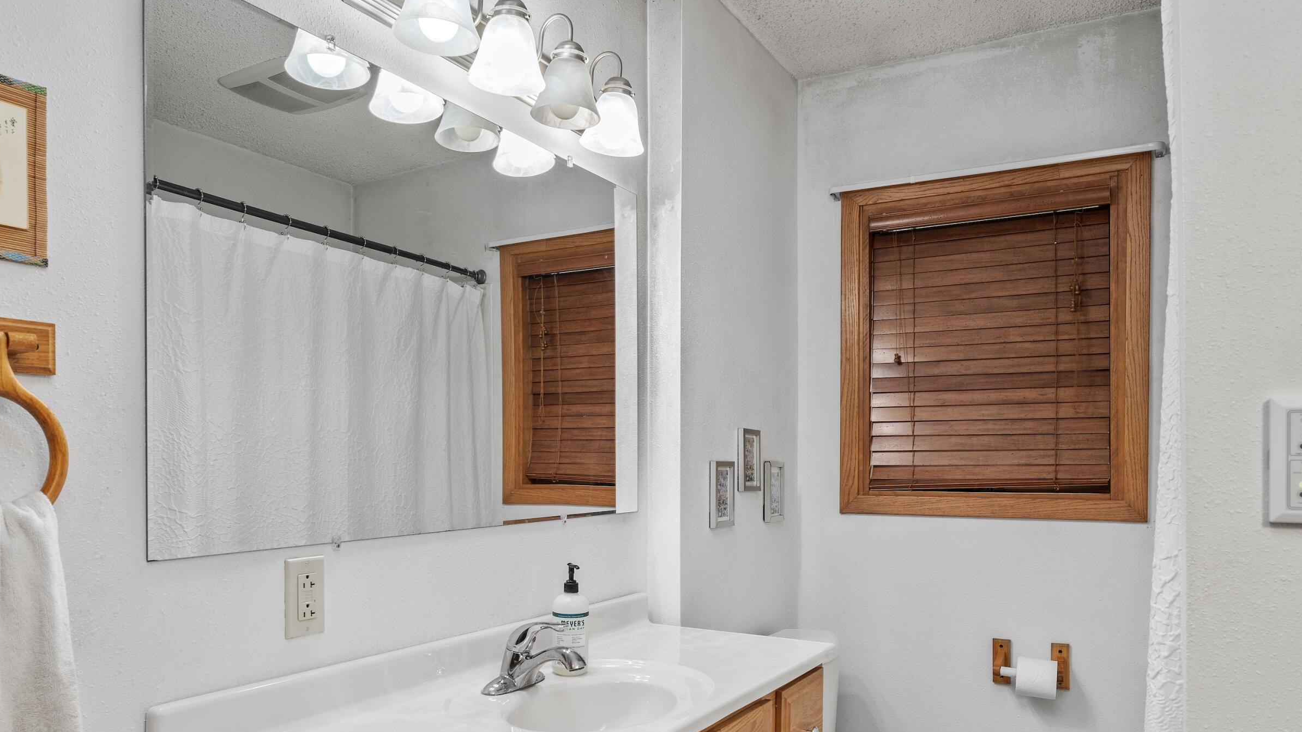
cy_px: 496
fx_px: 881
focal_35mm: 26
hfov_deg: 72.9
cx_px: 652
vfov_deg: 44.4
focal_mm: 19.4
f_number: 8
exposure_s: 1/3
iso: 500
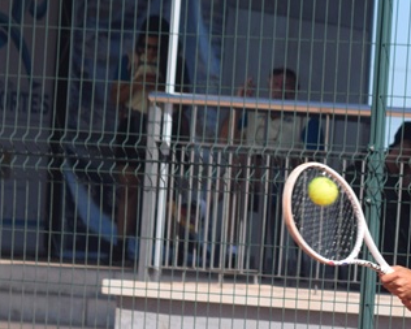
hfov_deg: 4.7
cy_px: 391
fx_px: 4945
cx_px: 555
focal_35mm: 406
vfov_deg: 3.8
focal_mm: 95
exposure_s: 1/1600
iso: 400
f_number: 6.3
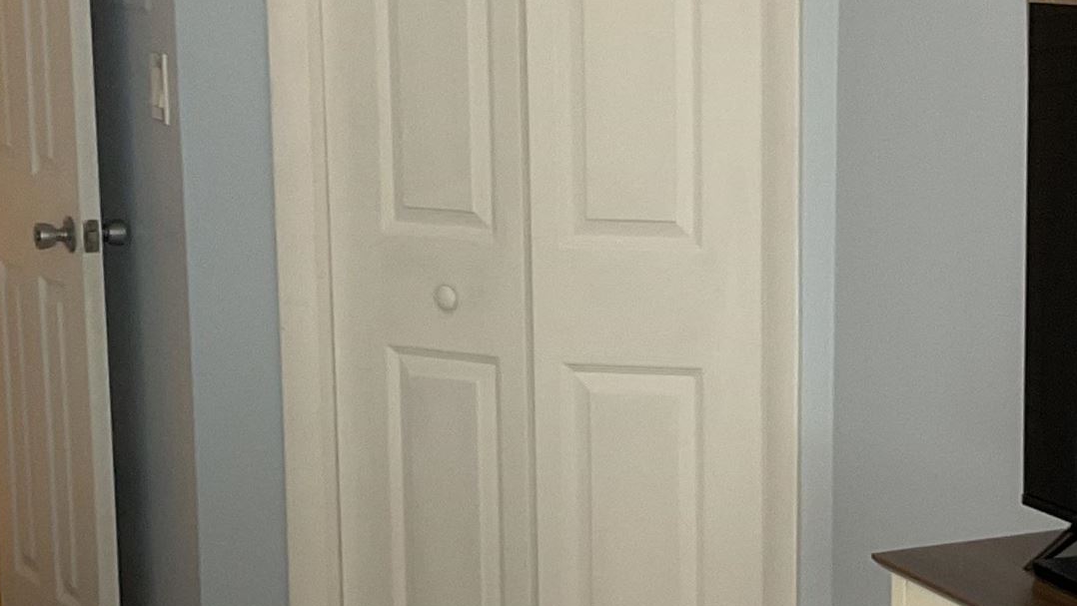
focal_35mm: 90
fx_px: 2571
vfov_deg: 13.4
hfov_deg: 23.4
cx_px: 823
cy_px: 411
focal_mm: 3
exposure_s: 1/60
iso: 50
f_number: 1.8
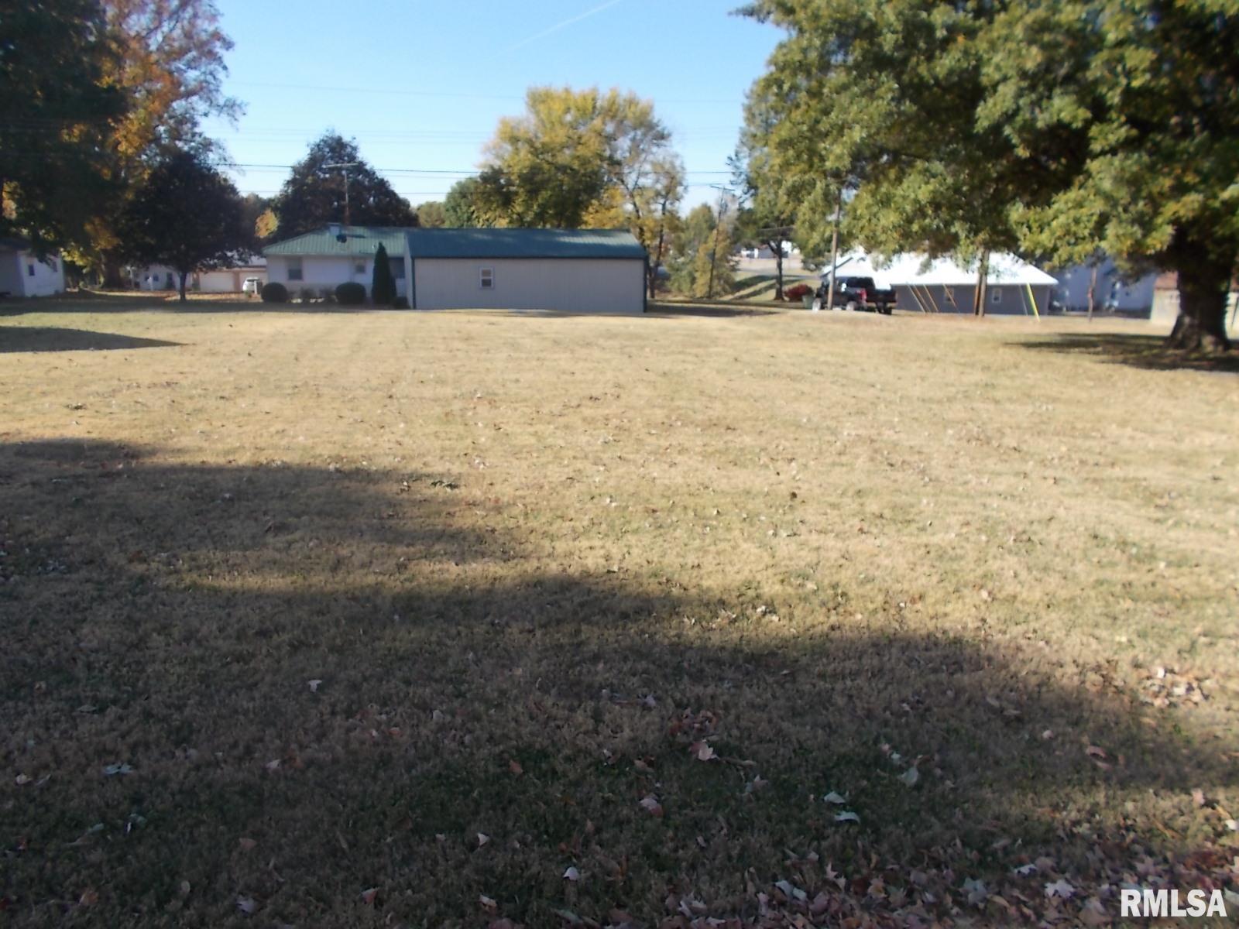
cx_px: 620
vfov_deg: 53.1
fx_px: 931
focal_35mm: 26
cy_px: 464
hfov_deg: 67.3
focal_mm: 4.6
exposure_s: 1/500
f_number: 3.2
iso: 80
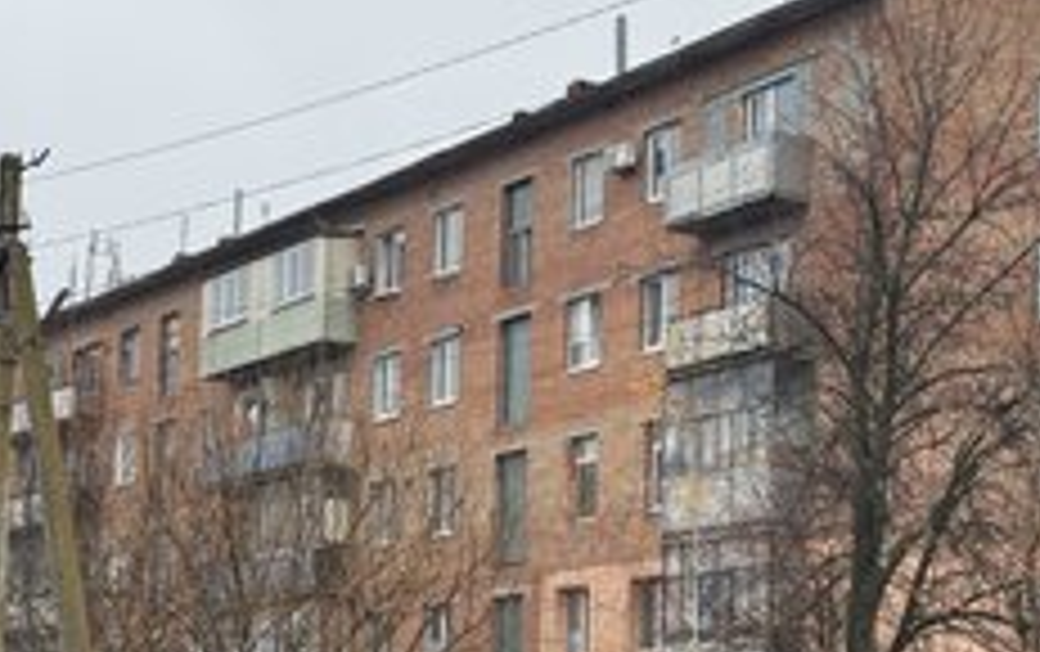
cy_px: 495
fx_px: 2497
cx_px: 531
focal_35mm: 88
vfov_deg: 14.8
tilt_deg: +7.3
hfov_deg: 23.5
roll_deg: -1.0
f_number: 1.78
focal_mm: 6.76
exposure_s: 1/672
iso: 64
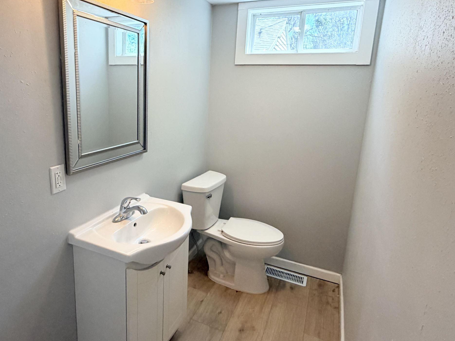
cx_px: 183
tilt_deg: -11.3
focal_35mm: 23
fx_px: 302
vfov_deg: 58.7
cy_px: 149
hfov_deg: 73.2
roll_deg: -1.0
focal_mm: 2.22
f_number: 2.2
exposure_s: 1/120
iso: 200
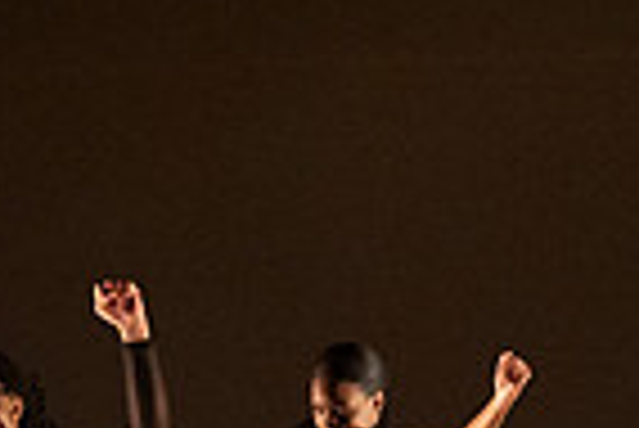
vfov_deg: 3.9
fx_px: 6308
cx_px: 342
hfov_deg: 5.8
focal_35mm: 355
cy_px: 773
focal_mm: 75
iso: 4000
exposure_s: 1/320
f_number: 3.2
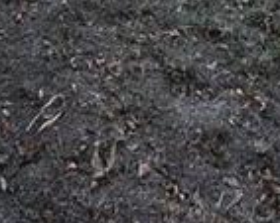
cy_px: -227
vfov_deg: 16.0
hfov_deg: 25.8
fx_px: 612
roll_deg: -0.5
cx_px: 150
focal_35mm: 74
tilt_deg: -13.1
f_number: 2.2
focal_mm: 2.22
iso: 40
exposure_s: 1/311
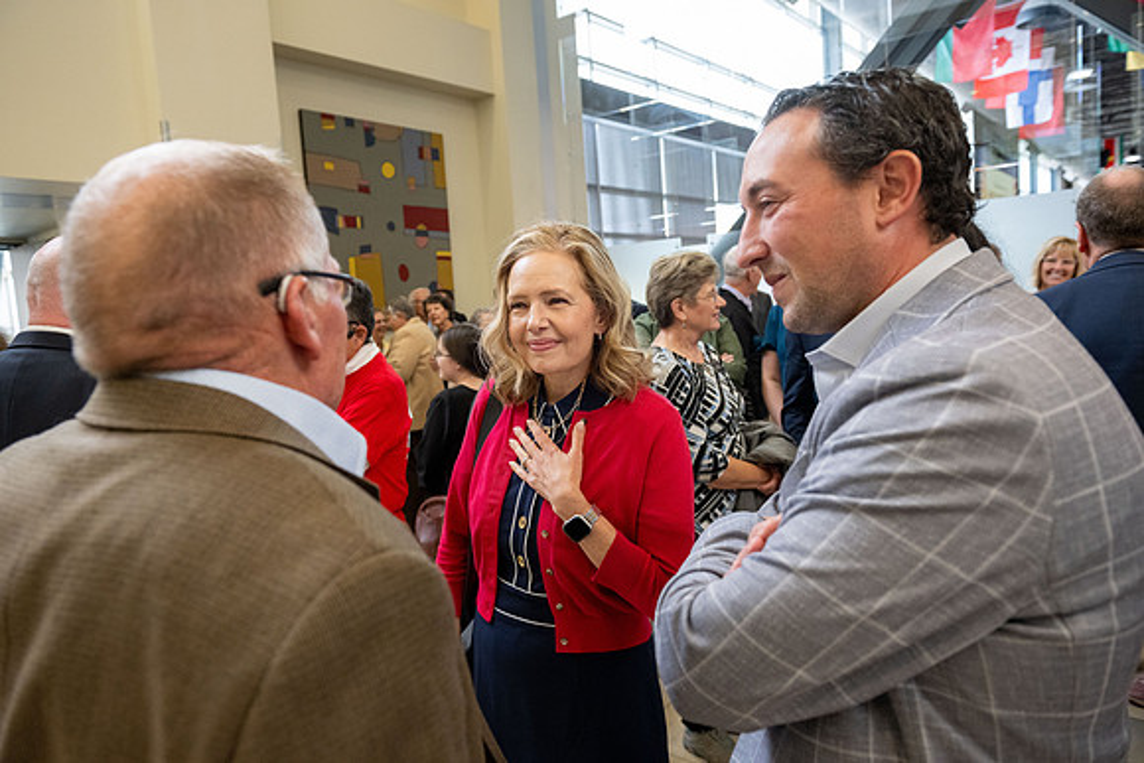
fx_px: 763
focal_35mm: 24
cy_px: 382
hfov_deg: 73.7
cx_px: 572
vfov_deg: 53.2
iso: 2500
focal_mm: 24
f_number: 4
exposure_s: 1/320
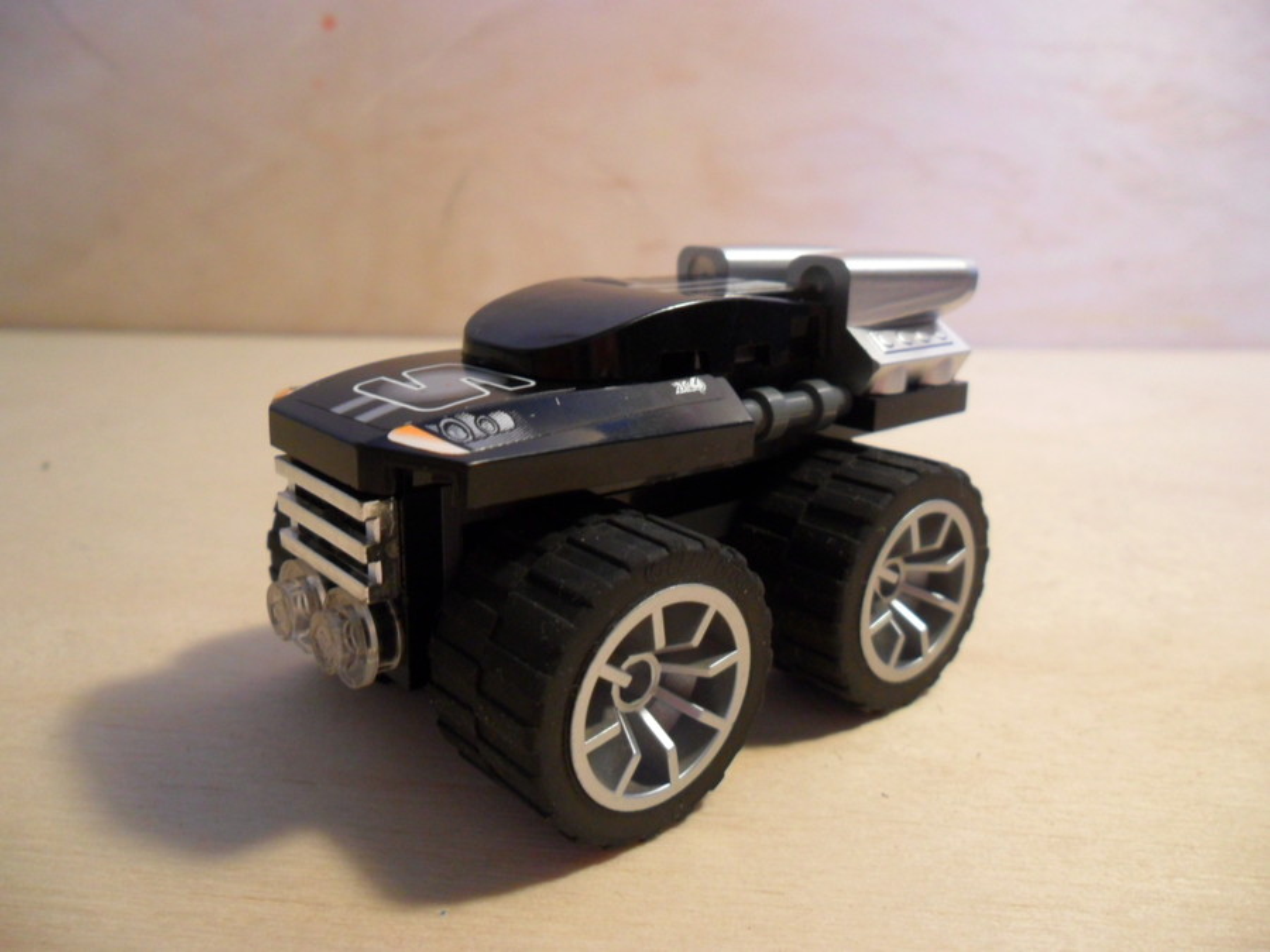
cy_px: 476
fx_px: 991
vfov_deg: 51.4
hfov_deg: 65.3
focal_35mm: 27
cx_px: 635
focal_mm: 4.9
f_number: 3.5
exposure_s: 1/15
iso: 200
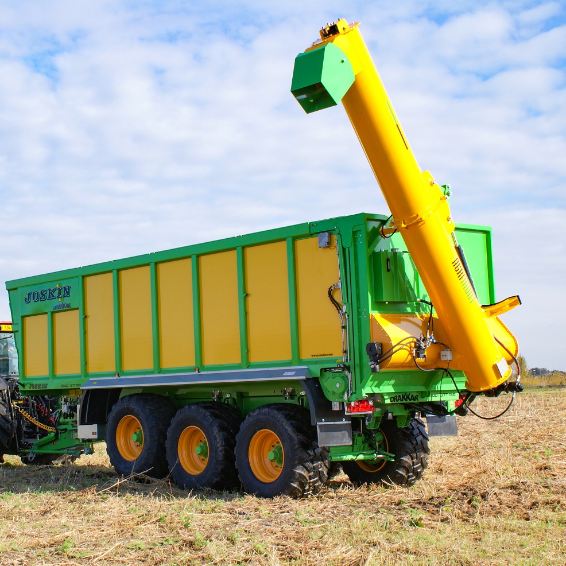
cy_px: 286
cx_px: 184
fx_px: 1073
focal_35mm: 58
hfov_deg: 29.3
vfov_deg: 29.6
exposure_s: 1/125
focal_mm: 30
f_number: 10
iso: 100
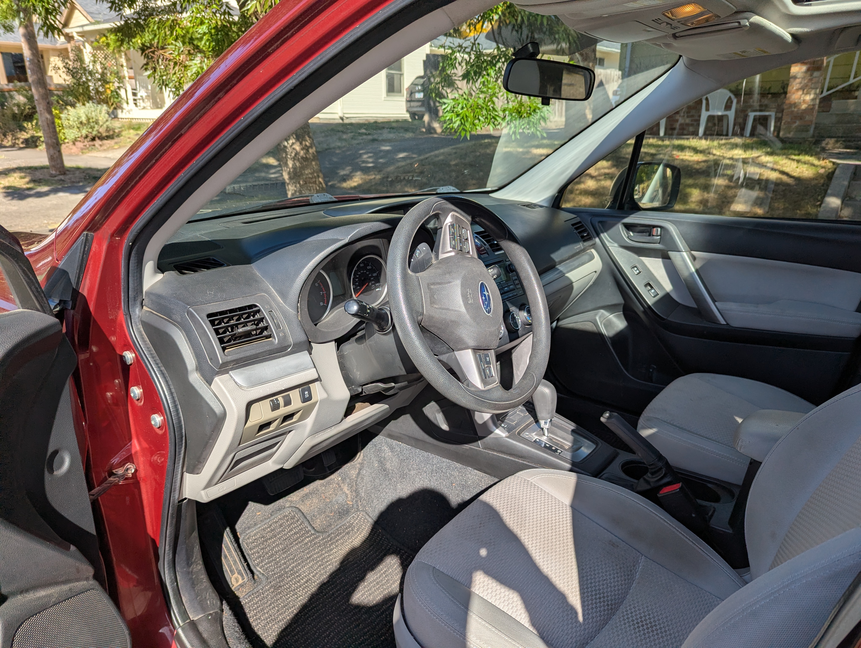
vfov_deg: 56.9
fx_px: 598
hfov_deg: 71.5
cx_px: 430
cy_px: 324
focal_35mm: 24
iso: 49
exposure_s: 1/1133
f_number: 1.85
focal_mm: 6.81
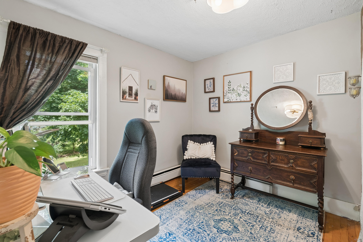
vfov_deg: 73.8
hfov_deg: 96.7
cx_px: 182
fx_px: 161
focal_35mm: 16
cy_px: 121
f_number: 8
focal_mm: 16
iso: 320
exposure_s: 1/5
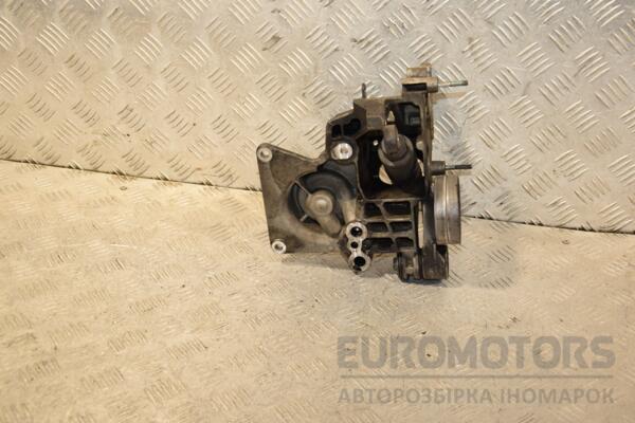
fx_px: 900
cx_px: 318
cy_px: 212
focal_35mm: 51
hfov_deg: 38.9
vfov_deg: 26.5
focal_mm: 34
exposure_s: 1/200
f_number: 5.6
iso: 800
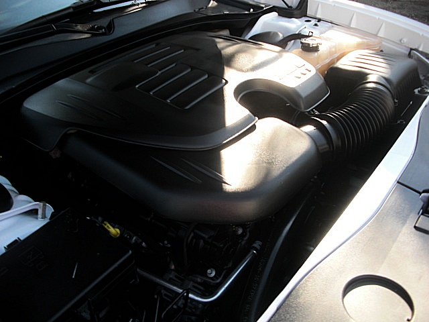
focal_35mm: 36
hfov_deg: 51.4
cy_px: 161
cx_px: 214
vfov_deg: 39.7
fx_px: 446
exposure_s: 1/125
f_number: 2.8
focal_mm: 6.3
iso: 50
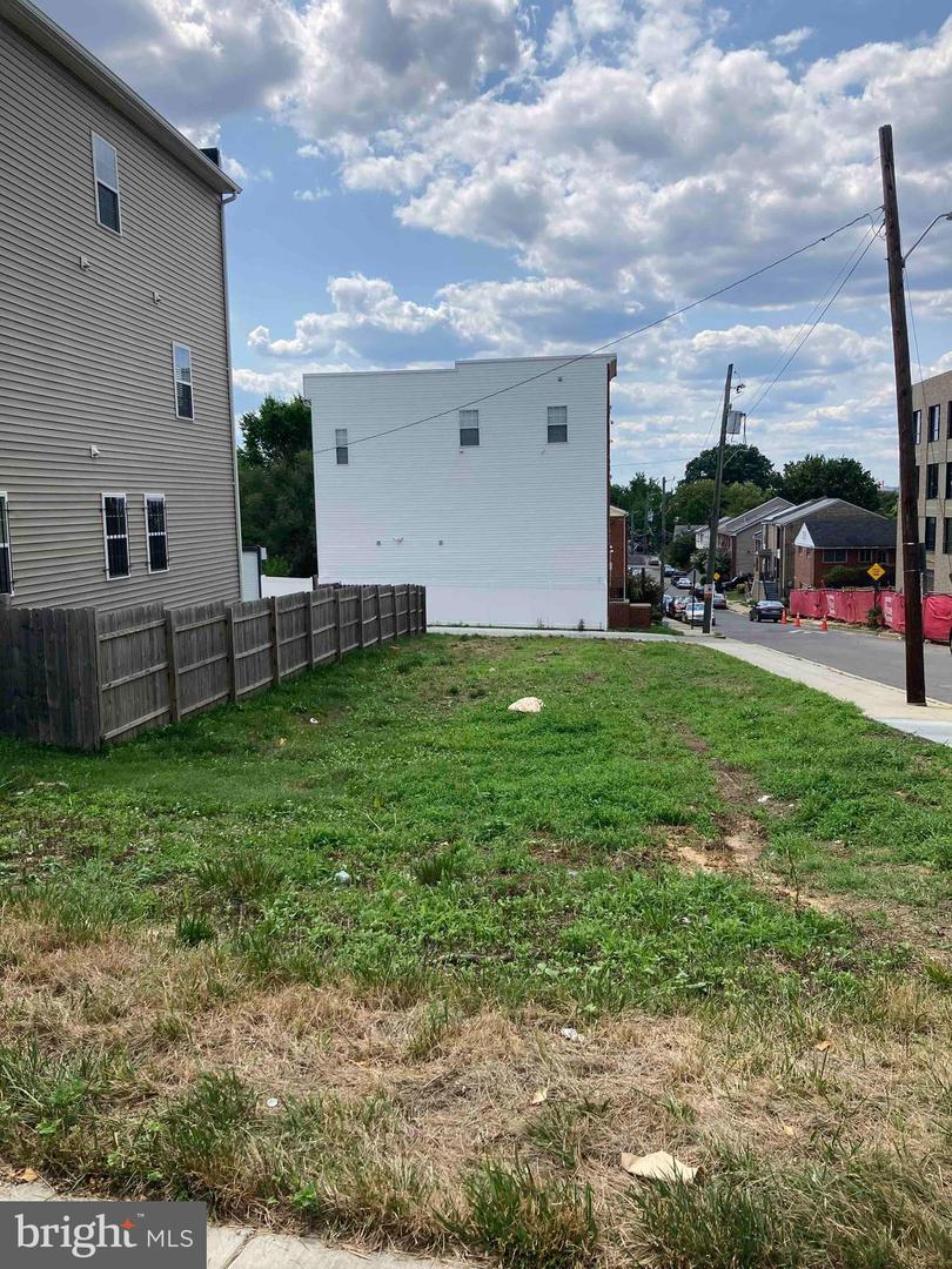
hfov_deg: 49.7
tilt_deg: -6.0
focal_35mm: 28
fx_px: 1027
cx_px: 476
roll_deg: +0.5
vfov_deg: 63.4
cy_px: 634
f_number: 1.8
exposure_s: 1/3003
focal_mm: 3.99
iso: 20
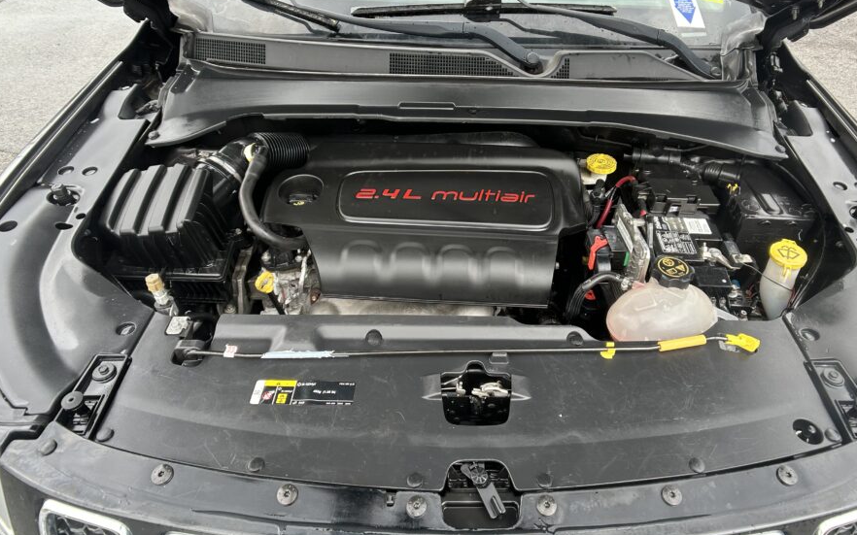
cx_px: 461
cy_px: 205
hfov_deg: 59.6
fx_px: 747
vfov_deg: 39.2
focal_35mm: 32
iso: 50
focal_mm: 5.7
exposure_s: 1/171
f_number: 1.5
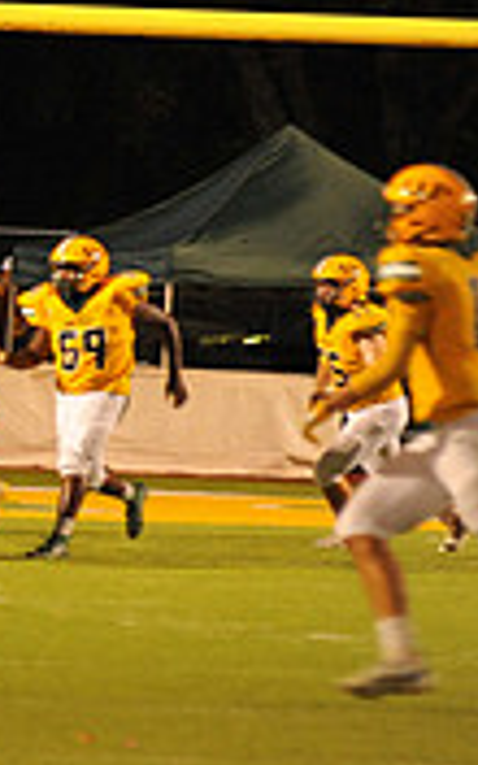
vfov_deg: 3.1
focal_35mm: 670
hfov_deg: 2.0
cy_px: 369
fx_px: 13965
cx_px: -613
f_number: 5.6
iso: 3200
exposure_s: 1/160
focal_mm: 200
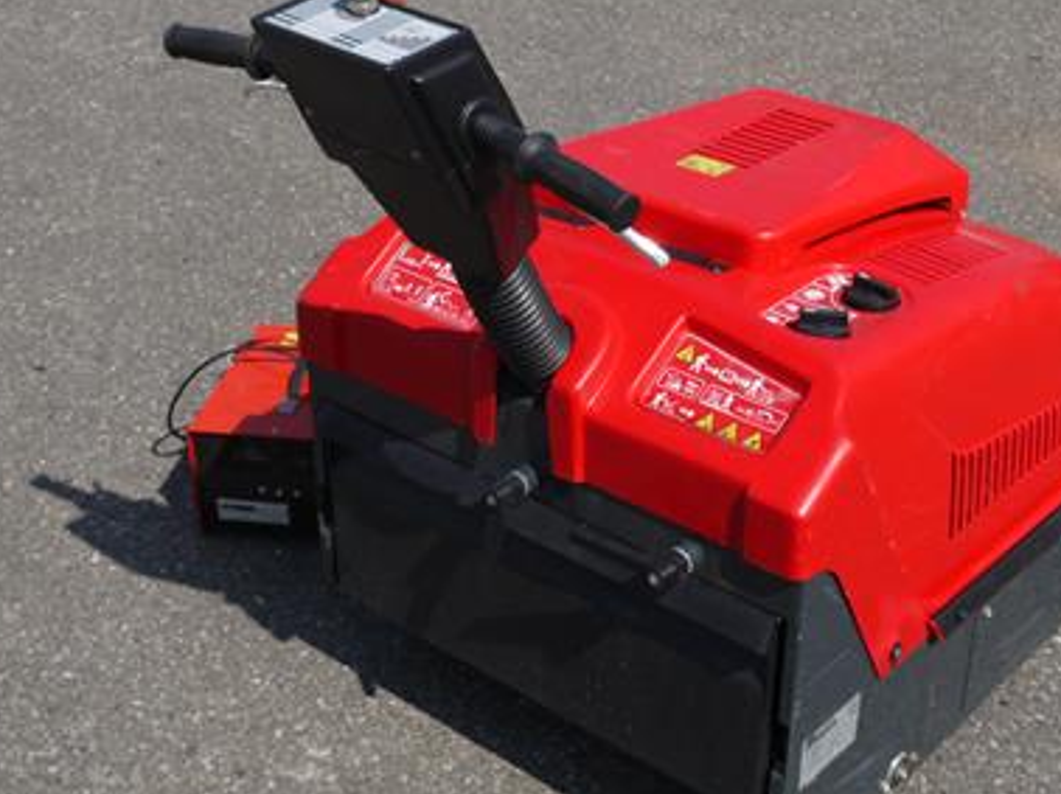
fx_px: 1868
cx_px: 632
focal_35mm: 61
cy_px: 325
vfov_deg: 24.0
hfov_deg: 31.6
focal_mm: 18
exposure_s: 1/400
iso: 100
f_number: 9
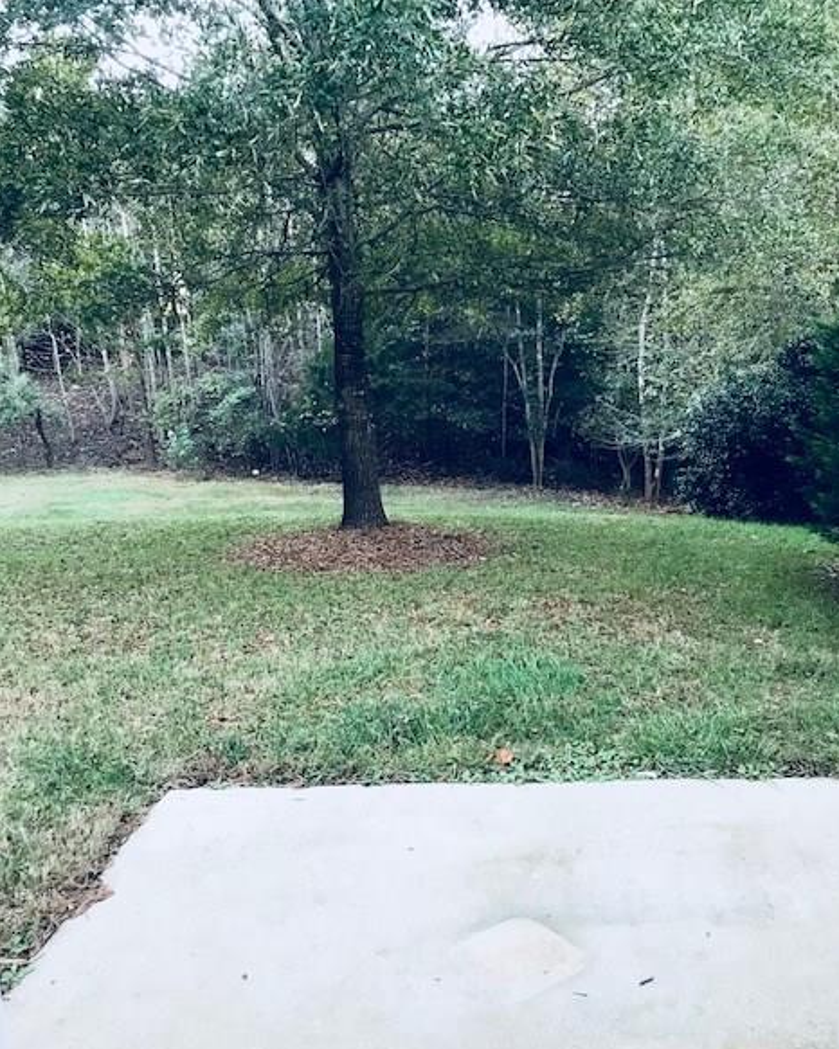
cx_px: 429
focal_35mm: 30
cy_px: 515
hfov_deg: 48.5
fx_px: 932
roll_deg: +3.7
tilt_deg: -8.3
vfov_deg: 58.8
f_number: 1.8
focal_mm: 3.99
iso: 80
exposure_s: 1/15
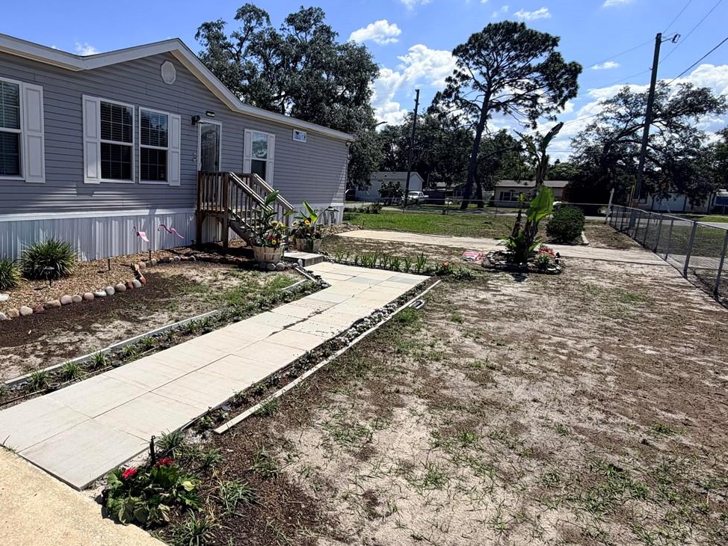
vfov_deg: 58.9
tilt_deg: -9.0
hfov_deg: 71.1
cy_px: 269
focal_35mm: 23
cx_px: 226
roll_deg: -0.1
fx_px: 484
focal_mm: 2.22
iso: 20
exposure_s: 1/1399
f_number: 2.2
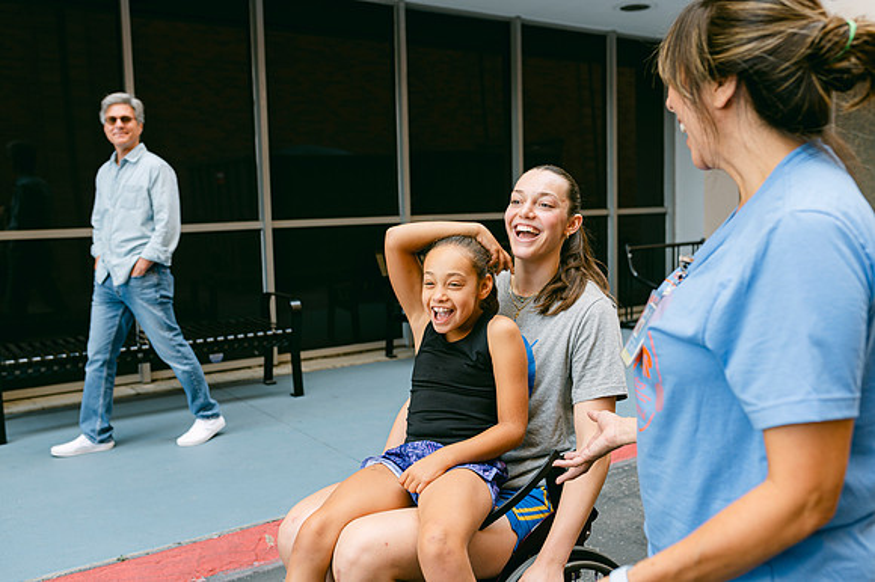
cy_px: 291
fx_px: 850
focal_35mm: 35
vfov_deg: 37.8
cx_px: 438
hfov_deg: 54.5
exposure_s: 1/125
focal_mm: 35
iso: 220
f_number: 4
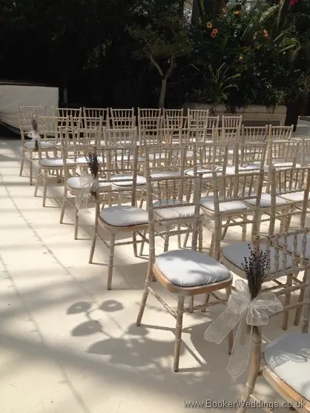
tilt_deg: -18.6
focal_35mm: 35
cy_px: 206
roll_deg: -4.4
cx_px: 155
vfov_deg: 52.6
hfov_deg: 40.7
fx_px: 418
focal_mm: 4.28
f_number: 2.4
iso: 50
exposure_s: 1/3460
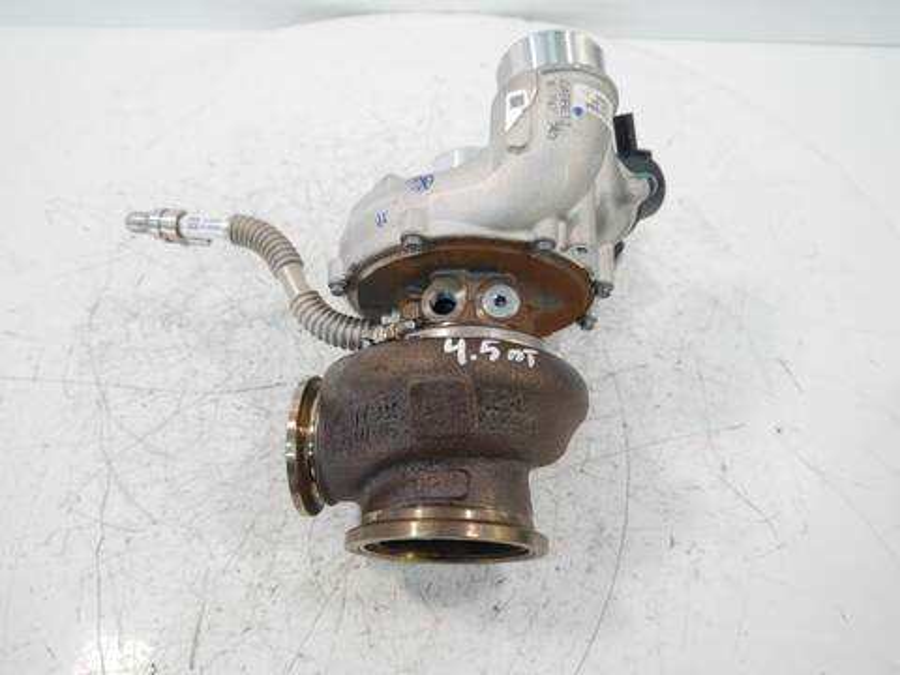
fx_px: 780
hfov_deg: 60.0
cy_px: 338
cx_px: 450
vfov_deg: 46.8
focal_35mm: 30
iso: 400
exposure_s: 1/60
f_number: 3.5
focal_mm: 15
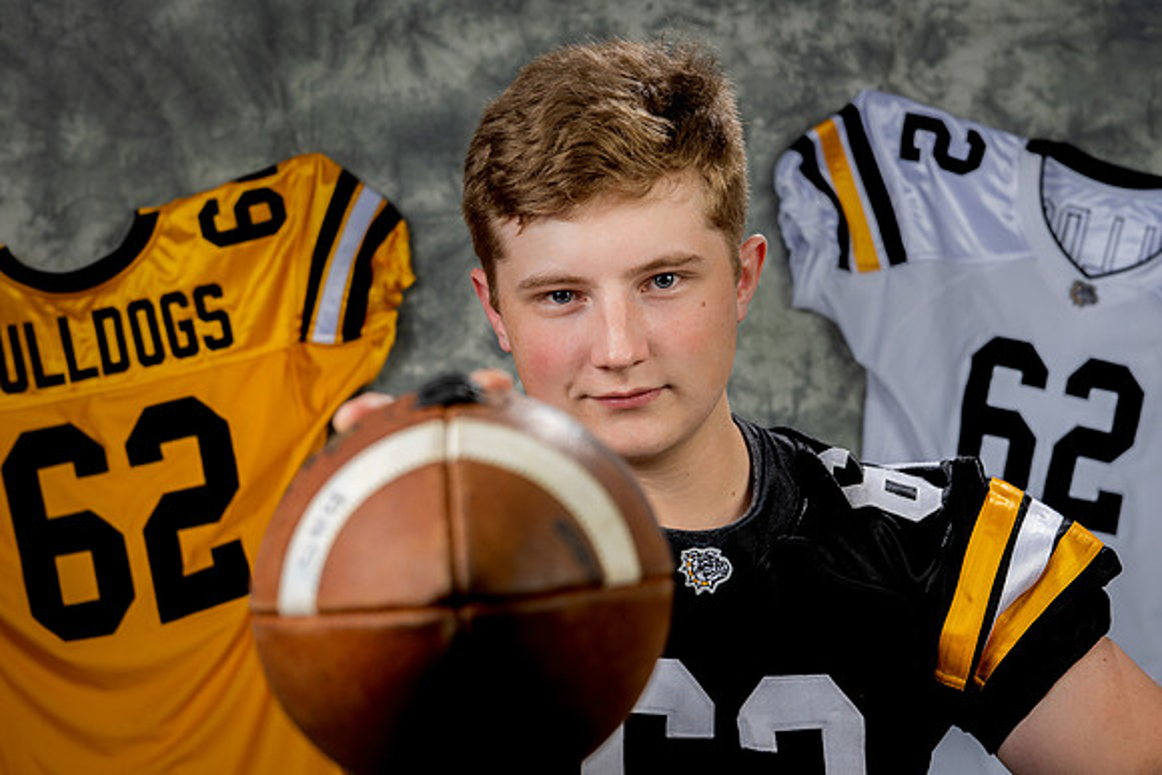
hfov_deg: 28.8
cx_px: 581
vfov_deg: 19.5
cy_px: 388
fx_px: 2260
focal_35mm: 70
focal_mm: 70
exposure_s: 1/160
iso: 125
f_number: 6.3
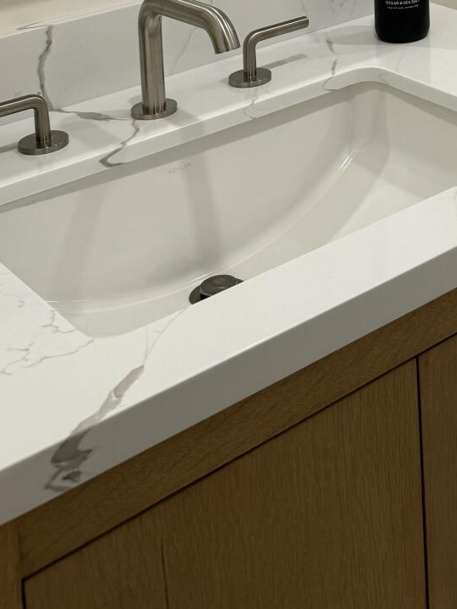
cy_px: -219
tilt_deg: -7.6
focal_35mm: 67
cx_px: 534
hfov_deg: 20.6
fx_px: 1179
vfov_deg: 24.6
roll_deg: +0.7
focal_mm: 6.76
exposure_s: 1/120
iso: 80
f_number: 1.78
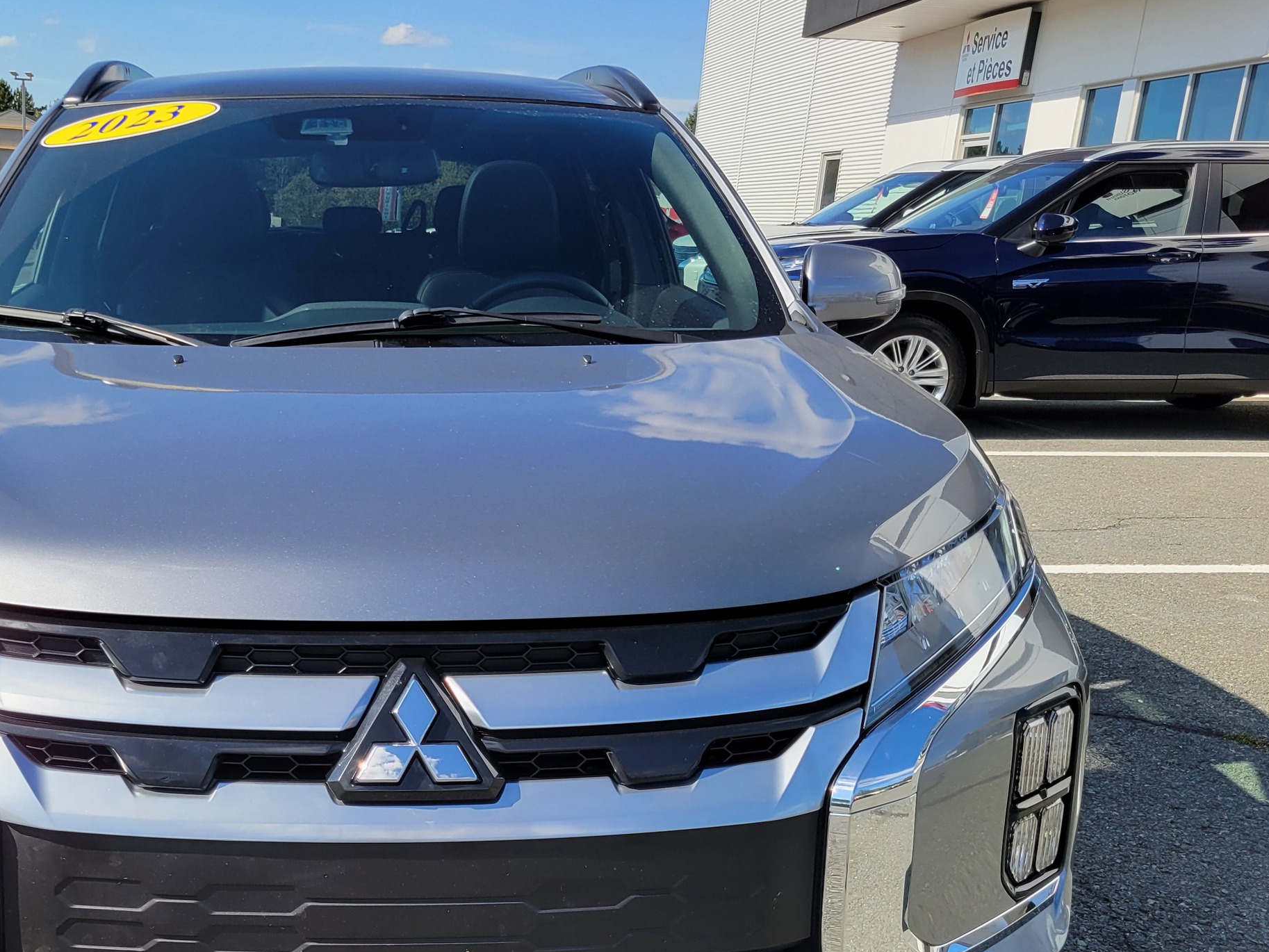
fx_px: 1503
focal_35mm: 41
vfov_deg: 34.7
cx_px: 422
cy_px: 659
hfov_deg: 45.1
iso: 40
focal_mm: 5.4
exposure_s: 1/1529
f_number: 1.8
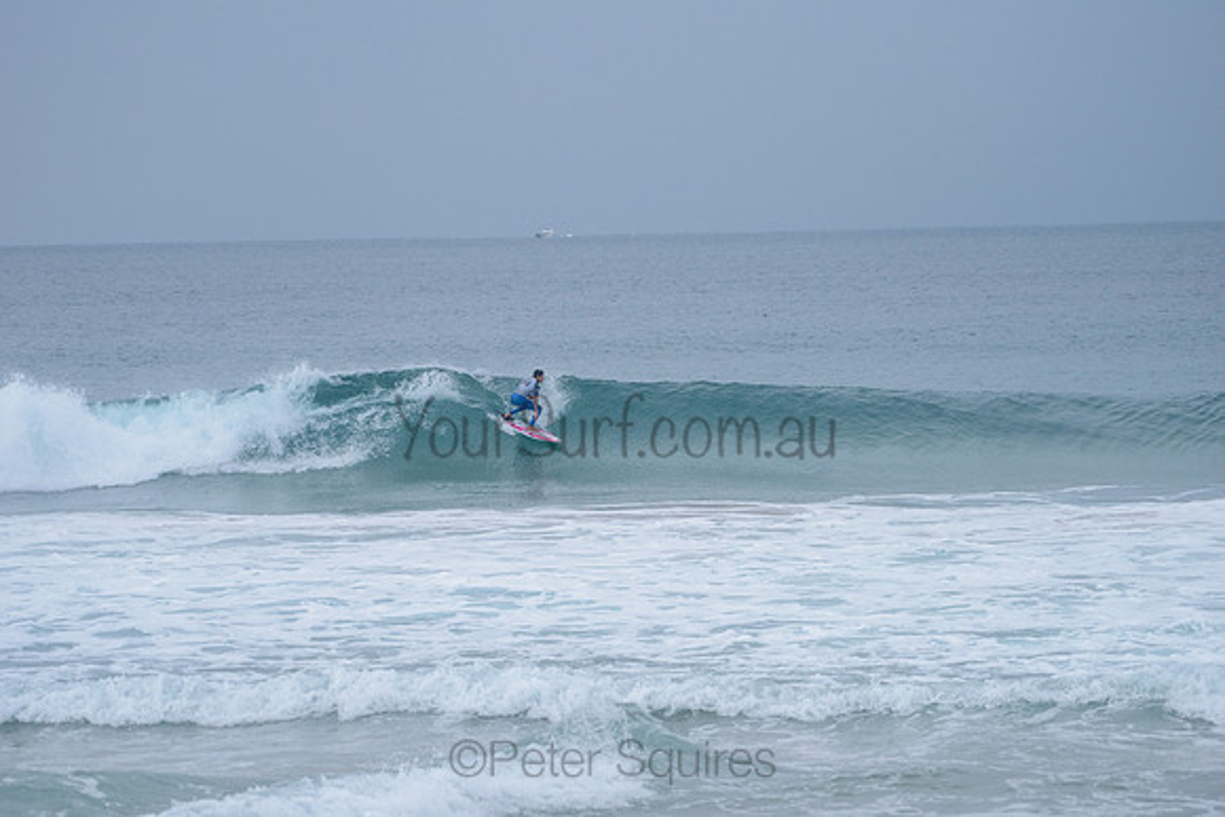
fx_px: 7147
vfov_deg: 6.5
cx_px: 612
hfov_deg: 9.8
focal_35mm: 210
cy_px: 408
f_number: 5.6
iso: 320
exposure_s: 1/2000
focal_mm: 210
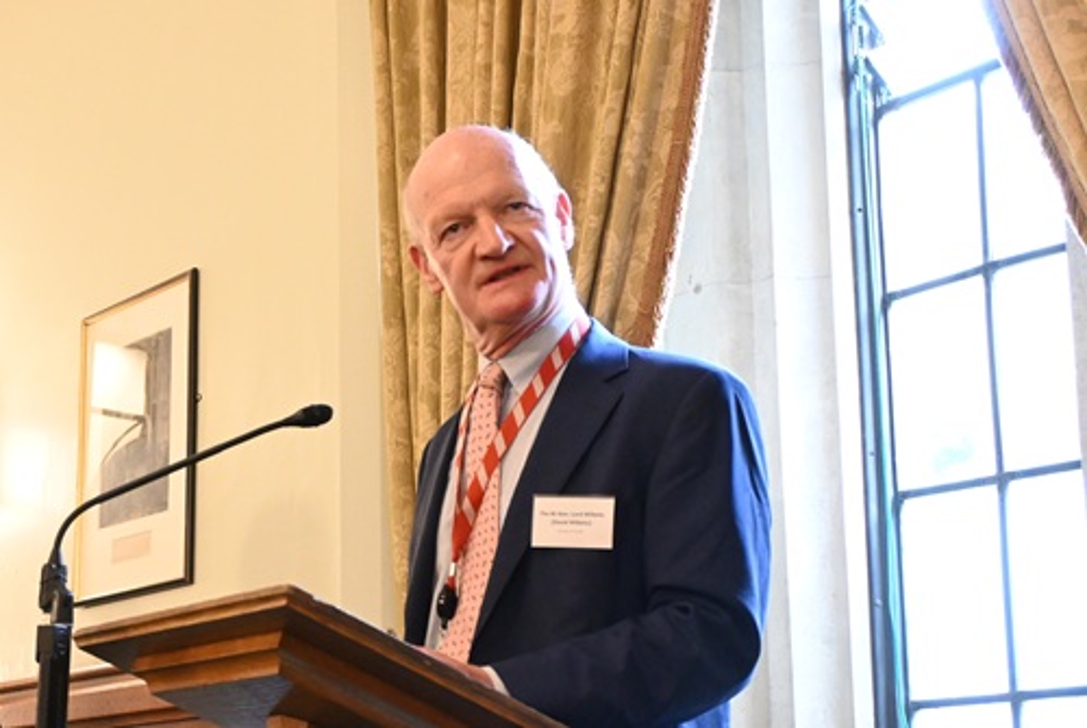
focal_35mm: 49
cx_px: 544
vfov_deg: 27.8
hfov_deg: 40.5
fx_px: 1474
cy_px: 364
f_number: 5
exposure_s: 1/60
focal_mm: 32.5
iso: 4500
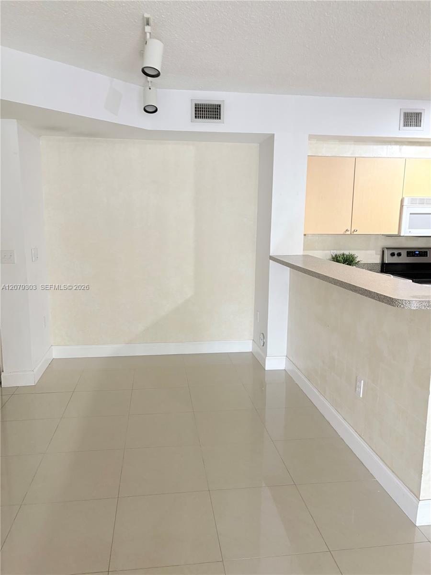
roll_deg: -0.2
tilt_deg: -4.0
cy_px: 288
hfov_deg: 53.1
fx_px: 432
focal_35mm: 26
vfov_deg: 67.3
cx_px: 216
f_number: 1.6
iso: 200
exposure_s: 1/60
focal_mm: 5.96
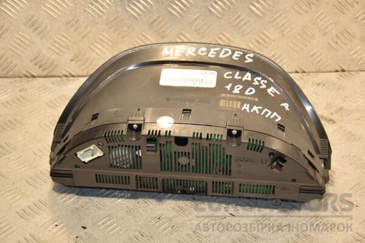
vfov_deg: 18.2
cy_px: 122
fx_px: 760
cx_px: 182
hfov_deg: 27.0
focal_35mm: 75
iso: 800
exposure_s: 1/160
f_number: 5
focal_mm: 50
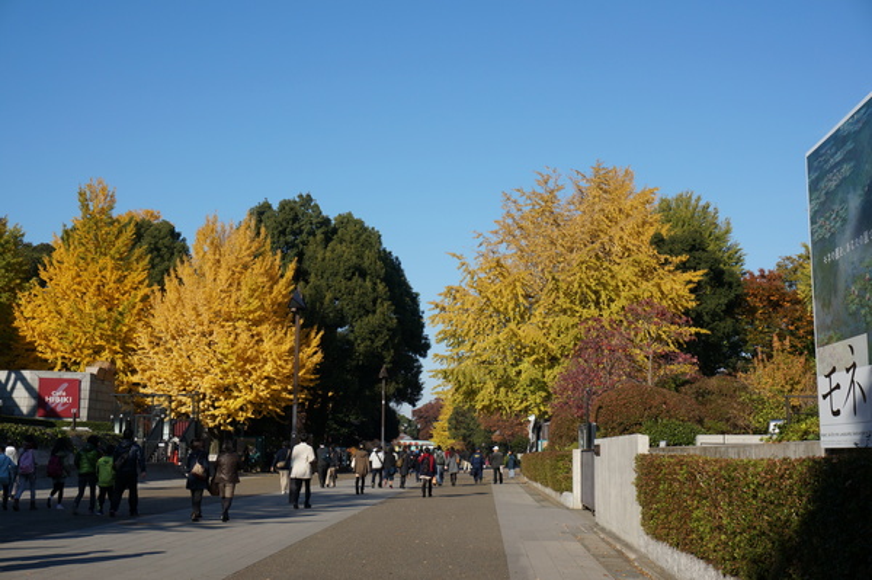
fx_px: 1125
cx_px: 436
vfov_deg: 28.9
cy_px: 290
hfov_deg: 42.4
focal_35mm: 46
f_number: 11
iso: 100
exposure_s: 1/160
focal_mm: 31
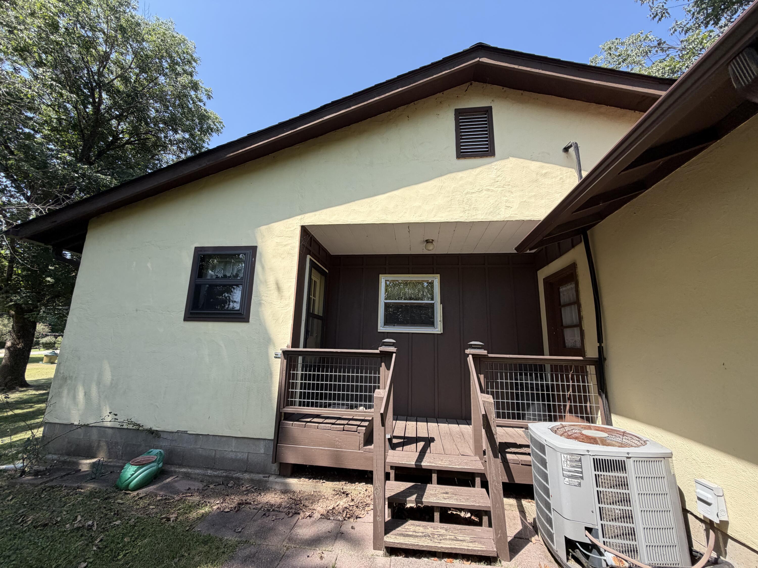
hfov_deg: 102.1
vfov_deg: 85.7
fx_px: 307
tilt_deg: +15.0
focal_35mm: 14
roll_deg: -1.3
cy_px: 284
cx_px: 379
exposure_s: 1/522
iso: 40
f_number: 2.2
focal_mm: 2.22
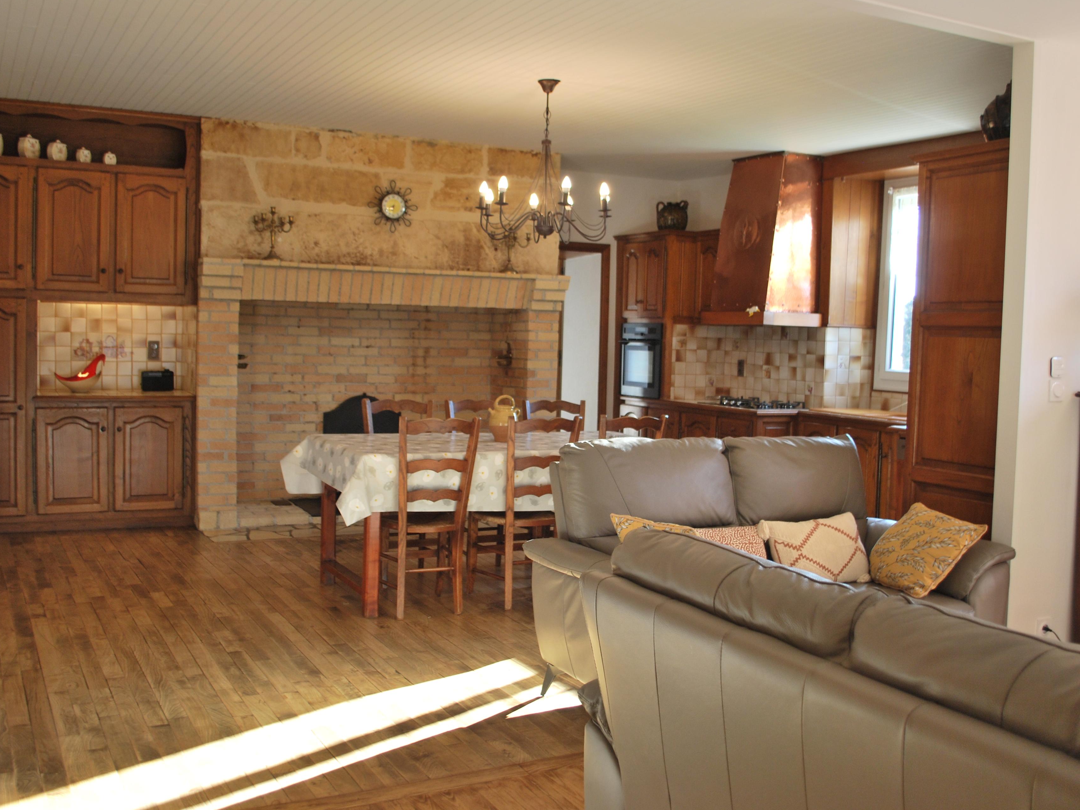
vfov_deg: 39.7
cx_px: 549
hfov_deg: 51.4
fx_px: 1123
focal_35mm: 36
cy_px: 406
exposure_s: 1/50
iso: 200
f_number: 4
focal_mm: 22
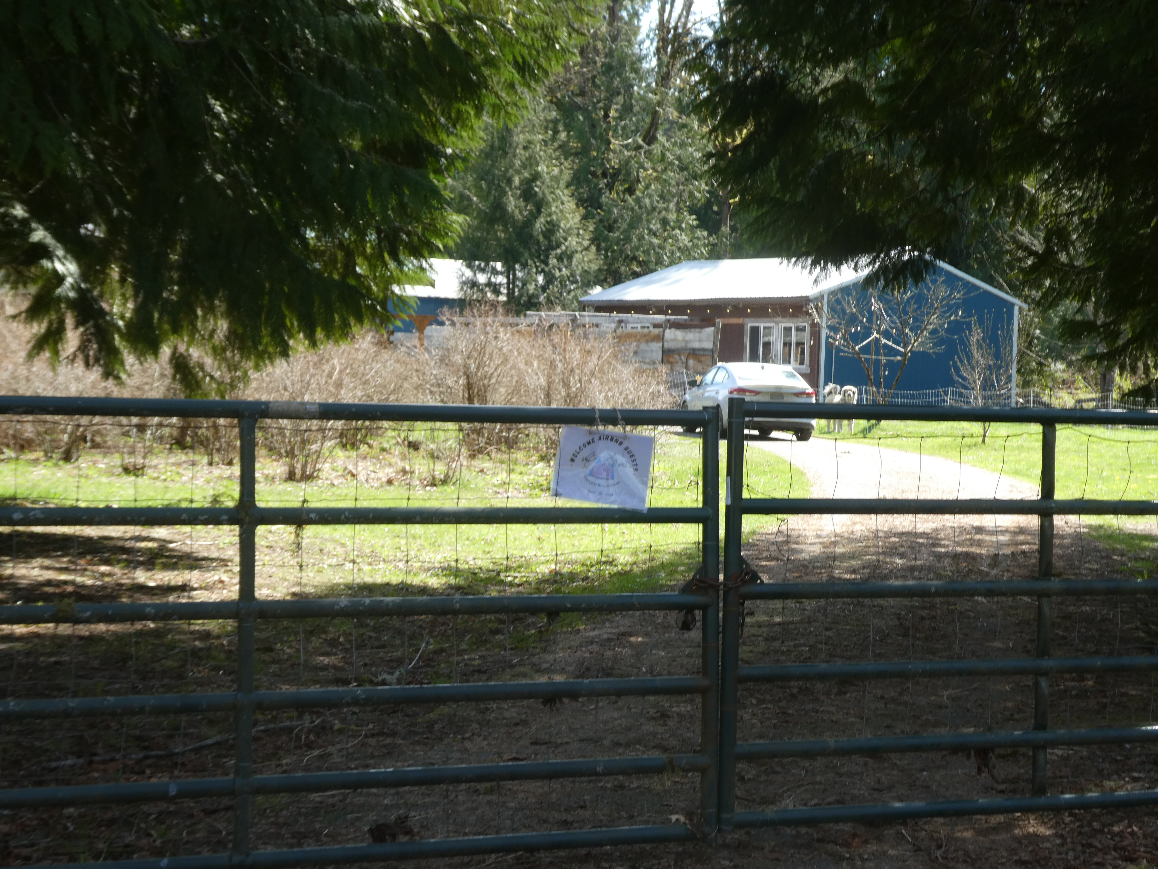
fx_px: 2342
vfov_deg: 21.0
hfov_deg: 27.8
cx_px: 579
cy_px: 434
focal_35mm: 70
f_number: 4.5
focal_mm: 12.5
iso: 80
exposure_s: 1/125
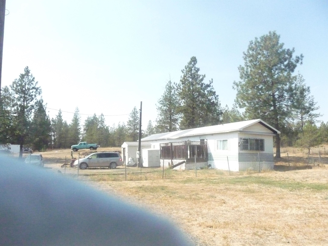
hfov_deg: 63.4
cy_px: 123
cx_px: 164
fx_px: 265
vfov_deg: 49.7
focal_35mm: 28
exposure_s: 1/2000
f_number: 8
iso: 1600
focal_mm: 4.7
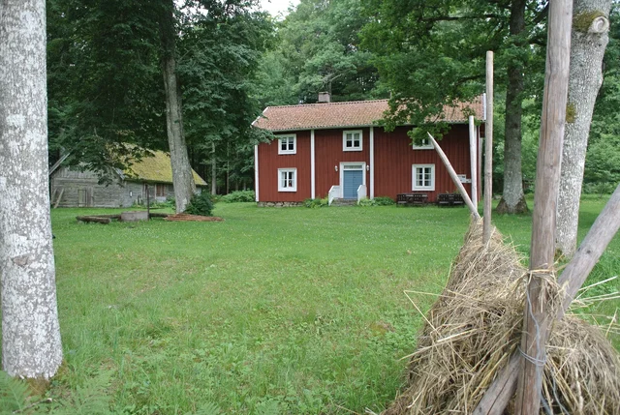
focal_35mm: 27
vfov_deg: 48.1
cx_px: 310
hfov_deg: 67.3
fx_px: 466
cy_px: 208
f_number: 3.2
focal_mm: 10
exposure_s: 1/160
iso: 100
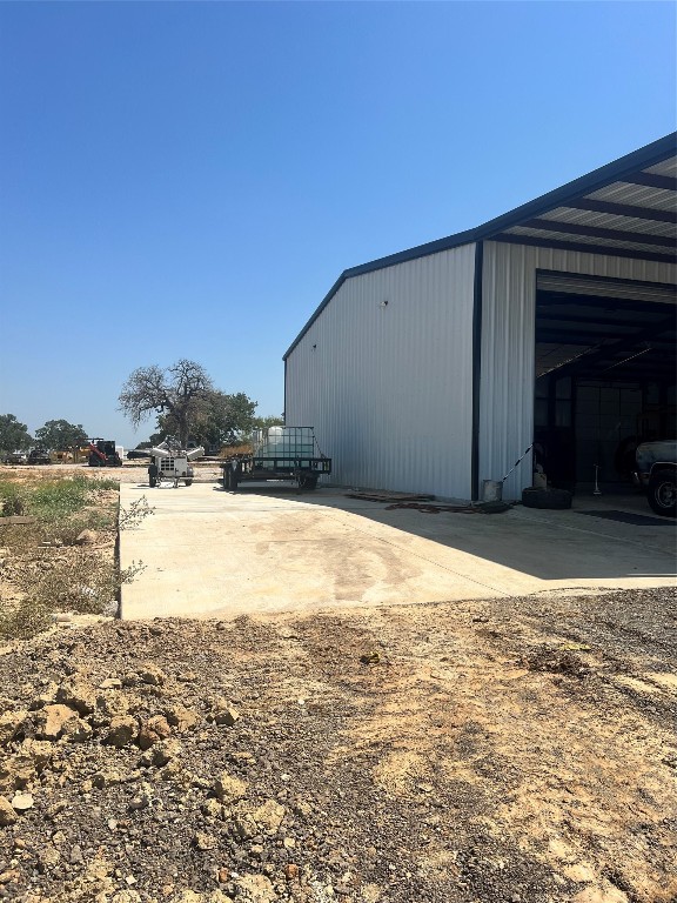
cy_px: 452
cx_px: 338
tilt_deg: +1.2
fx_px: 678
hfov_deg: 53.1
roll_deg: -0.3
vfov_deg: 67.3
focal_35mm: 26
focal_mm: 5.7
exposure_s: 1/6579
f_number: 1.5
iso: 50
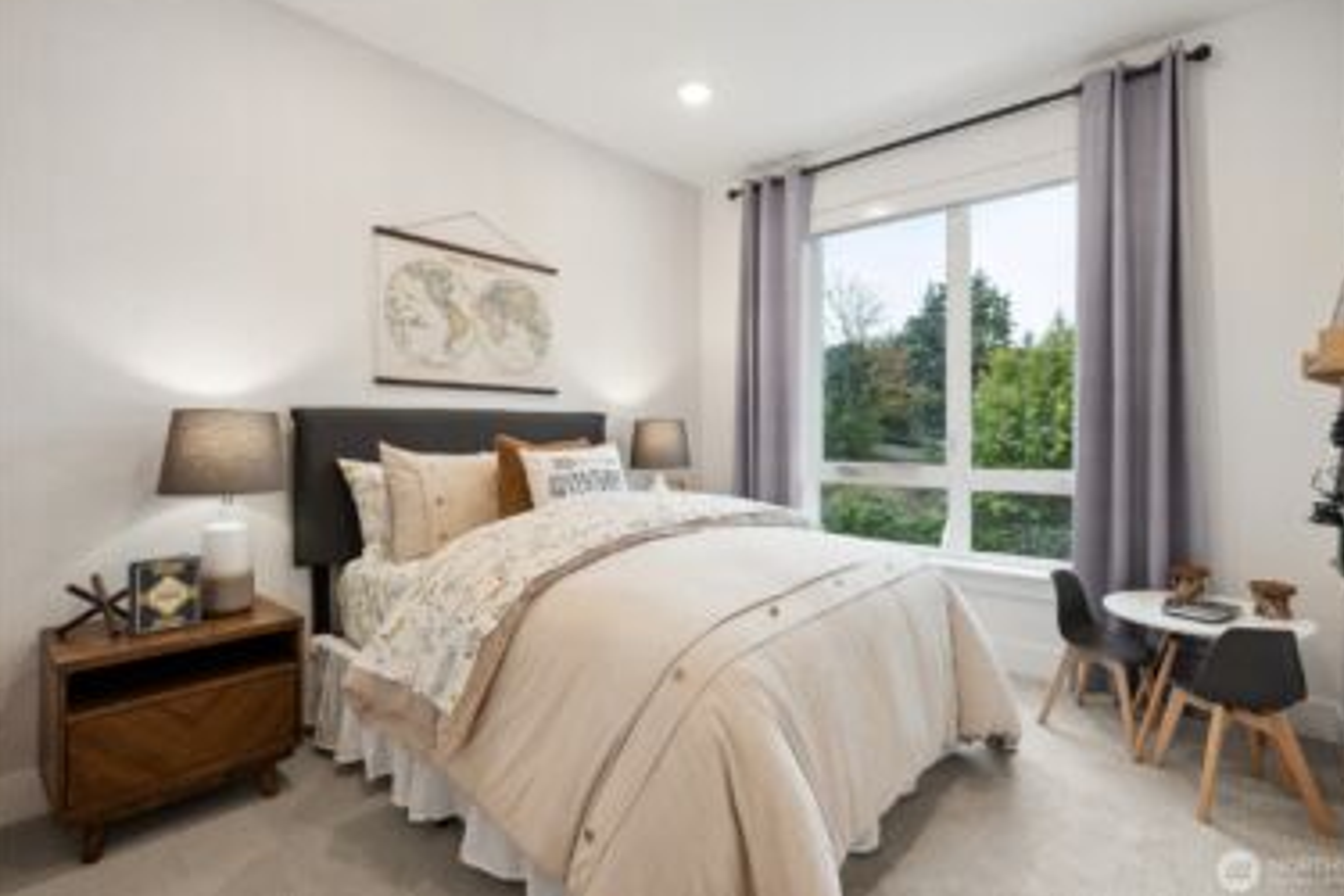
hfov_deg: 96.7
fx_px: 597
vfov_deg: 73.7
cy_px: 425
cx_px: 706
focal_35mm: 16
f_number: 8
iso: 200
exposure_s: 1/6
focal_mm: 10
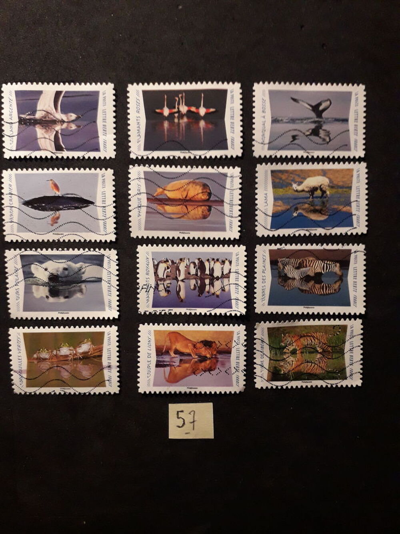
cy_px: 267
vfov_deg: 65.3
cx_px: 200
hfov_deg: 51.4
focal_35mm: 27
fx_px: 416
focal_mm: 3.6
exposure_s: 1/25
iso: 250
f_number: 1.9
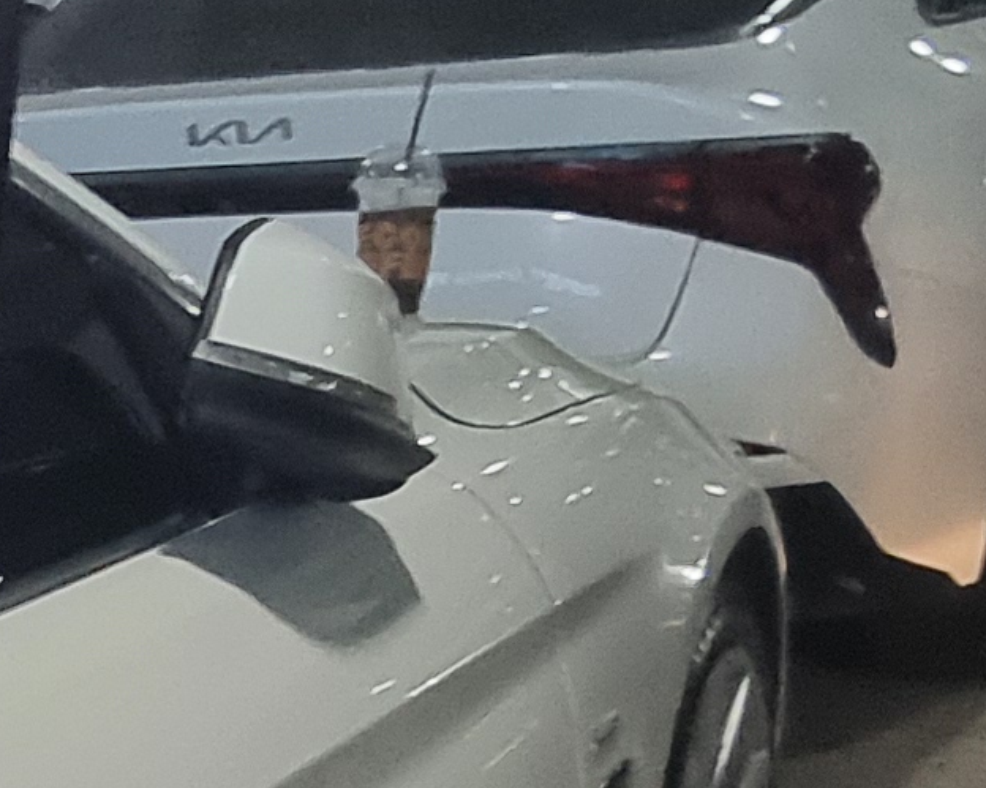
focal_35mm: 82
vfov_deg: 18.1
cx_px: -299
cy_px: 829
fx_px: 2393
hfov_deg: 21.1
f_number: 2.2
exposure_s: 1/40
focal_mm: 2.2
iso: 320
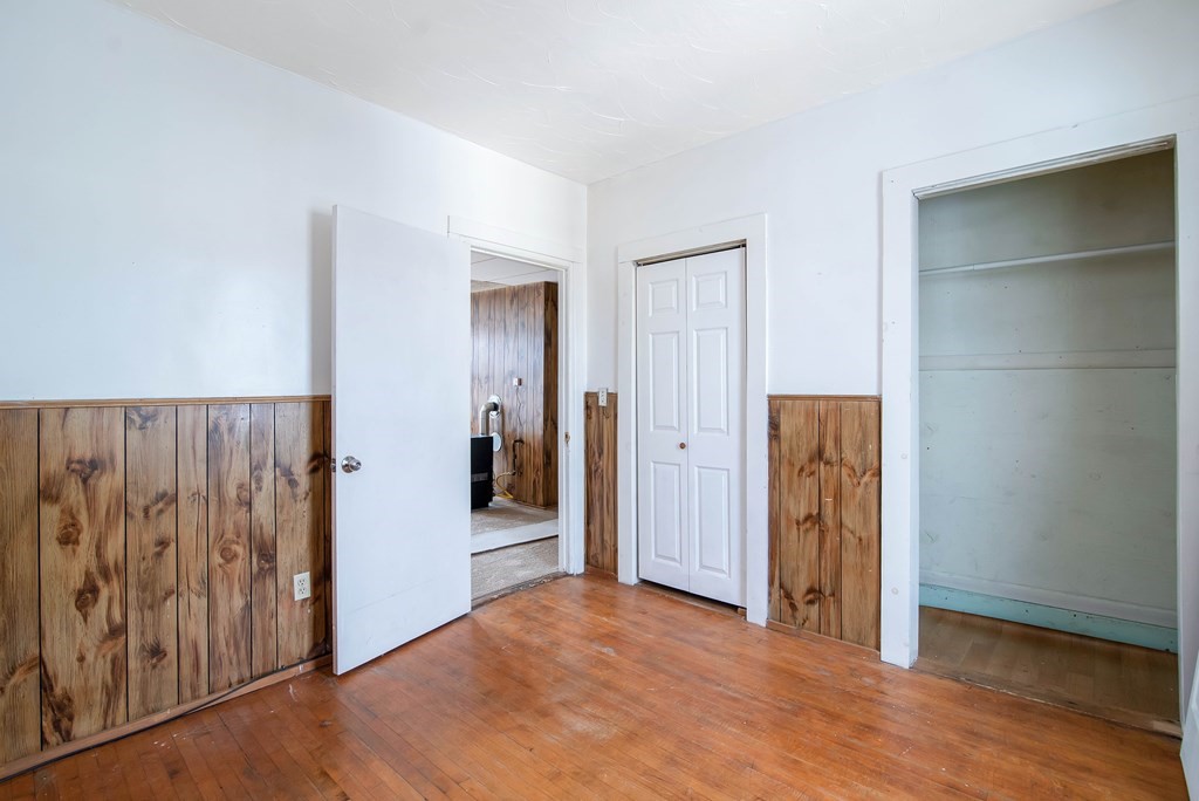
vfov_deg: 73.8
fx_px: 533
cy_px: 400
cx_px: 600
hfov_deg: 96.7
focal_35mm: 16
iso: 720
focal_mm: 16
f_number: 5.6
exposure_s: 1/125
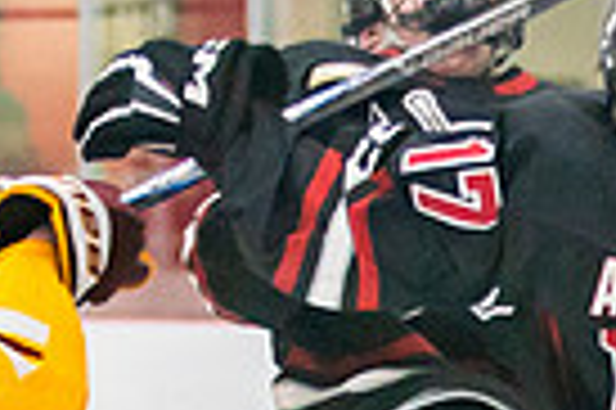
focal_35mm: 919
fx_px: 15706
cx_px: 868
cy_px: 850
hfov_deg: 2.2
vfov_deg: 1.5
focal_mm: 100
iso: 1250
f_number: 2.8
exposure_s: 1/640
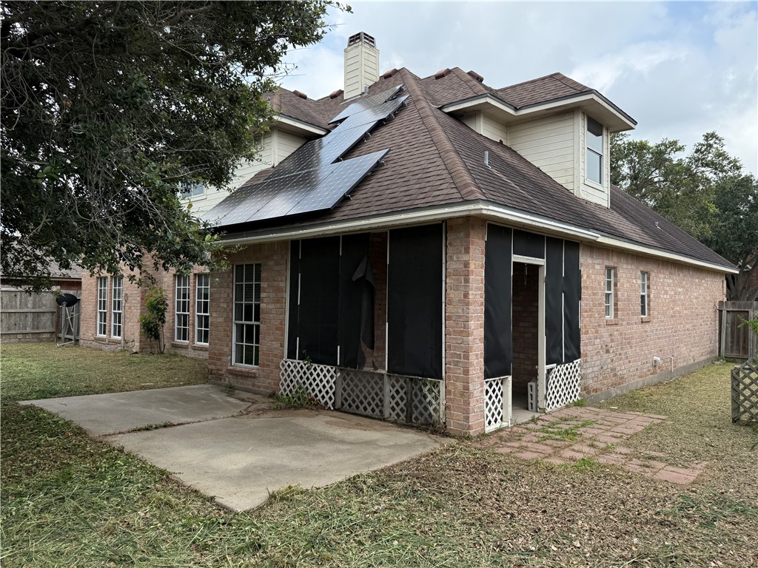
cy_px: 284
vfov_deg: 56.8
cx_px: 379
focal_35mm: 24
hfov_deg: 71.6
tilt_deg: +2.7
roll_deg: -0.6
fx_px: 526
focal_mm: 6.76
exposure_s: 1/3759
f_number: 1.78
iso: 80
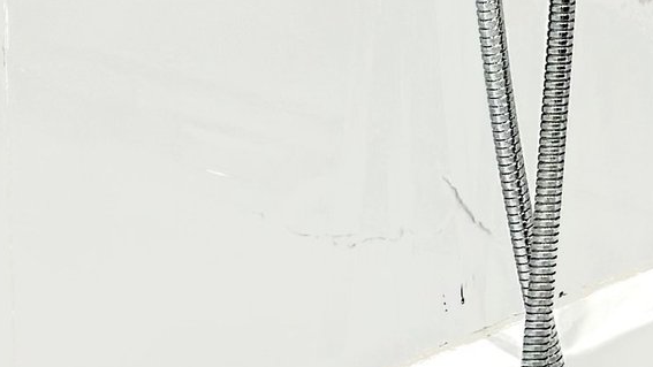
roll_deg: -1.4
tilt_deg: -14.5
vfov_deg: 5.1
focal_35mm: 236
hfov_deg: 9.0
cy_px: -113
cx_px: 879
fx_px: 4087
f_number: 1.78
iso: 200
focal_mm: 6.86
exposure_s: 1/60
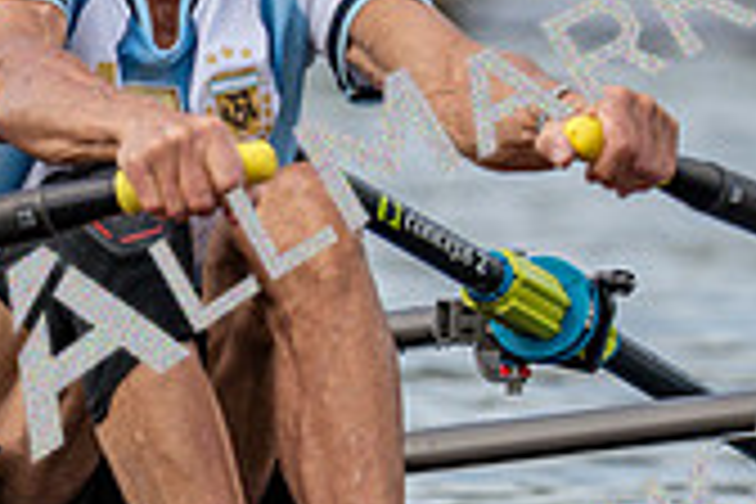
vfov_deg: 1.0
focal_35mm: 1328
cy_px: 34
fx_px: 27886
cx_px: -378
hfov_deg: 1.6
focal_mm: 385
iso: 500
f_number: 6.3
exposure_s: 1/1600
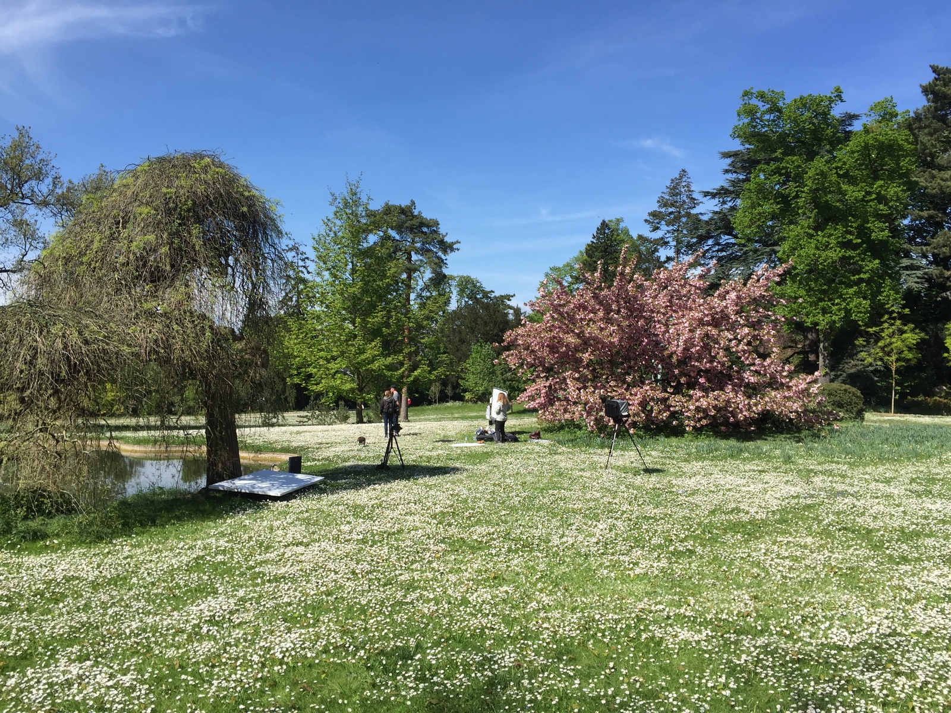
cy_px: 356
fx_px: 797
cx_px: 476
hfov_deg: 61.7
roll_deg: -0.5
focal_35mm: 29
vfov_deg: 48.2
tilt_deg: +1.6
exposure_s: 1/1582
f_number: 2.2
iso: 32
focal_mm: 4.15
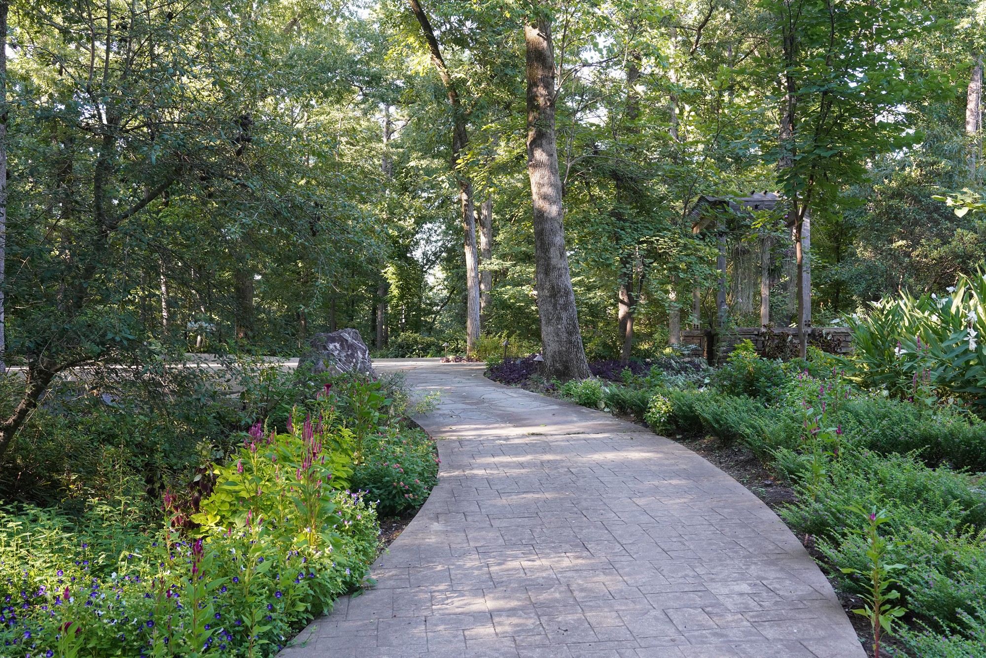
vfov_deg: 37.9
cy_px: 329
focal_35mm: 35
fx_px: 959
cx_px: 493
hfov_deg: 54.4
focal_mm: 35
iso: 1600
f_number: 9
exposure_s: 1/100
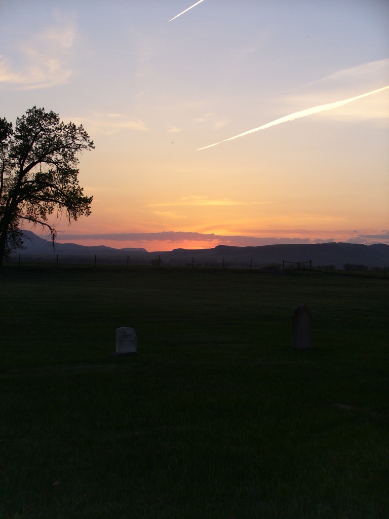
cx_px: 194
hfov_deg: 30.3
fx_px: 719
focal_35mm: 48
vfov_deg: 39.7
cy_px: 260
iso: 80
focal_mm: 7.9
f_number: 3
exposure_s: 1/250
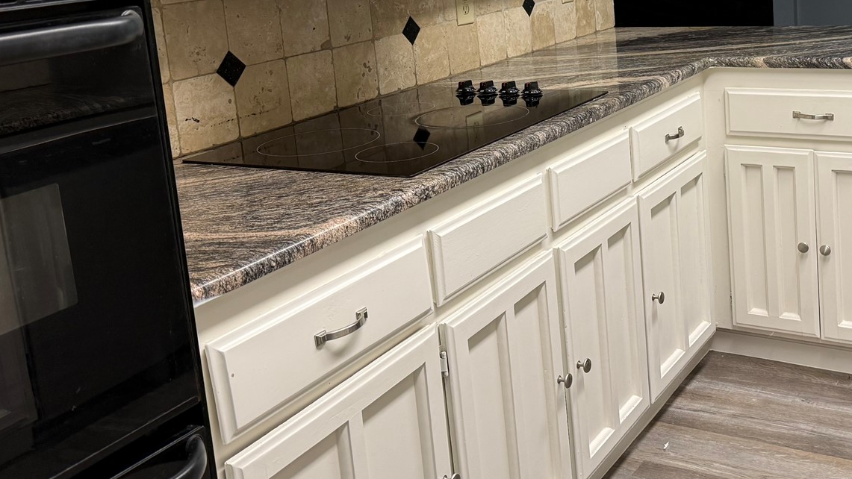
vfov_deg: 26.5
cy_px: 82
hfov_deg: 45.3
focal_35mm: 44
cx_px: 603
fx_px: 994
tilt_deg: -10.0
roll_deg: +4.5
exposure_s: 1/116
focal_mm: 6.76
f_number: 1.78
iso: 160
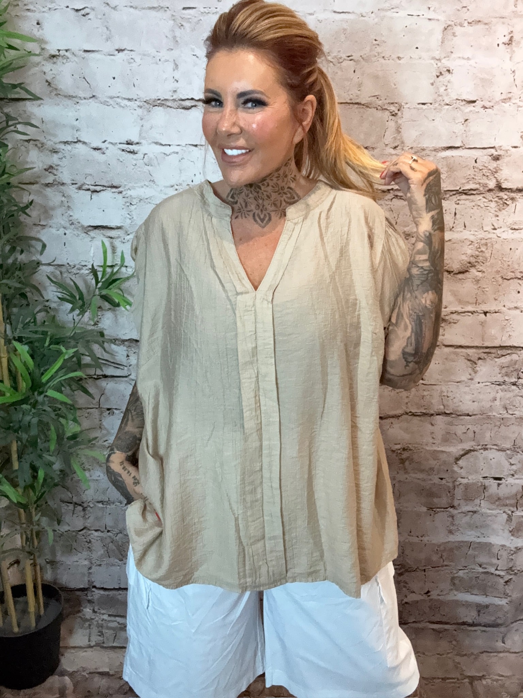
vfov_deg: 60.0
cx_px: 262
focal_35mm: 30
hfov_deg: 46.8
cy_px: 349
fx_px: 604
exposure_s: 1/50
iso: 250
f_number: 1.9
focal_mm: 2.69
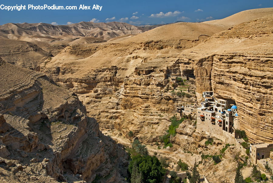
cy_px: 92
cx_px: 136
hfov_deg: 57.2
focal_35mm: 33
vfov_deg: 40.1
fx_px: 250
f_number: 8
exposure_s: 1/125
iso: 100
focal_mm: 22
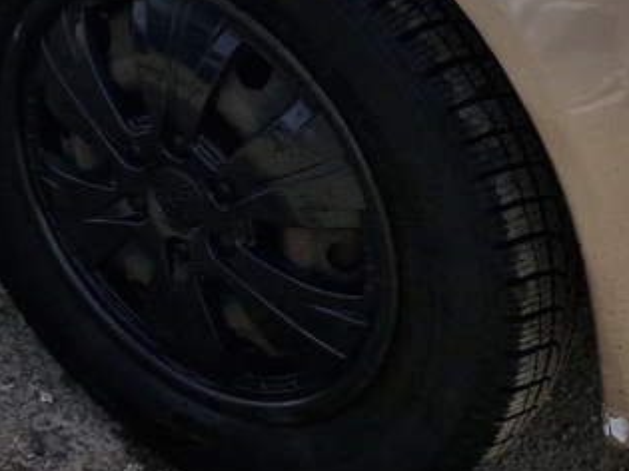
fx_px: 2125
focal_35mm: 117
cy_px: -587
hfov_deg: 16.5
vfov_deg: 11.0
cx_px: -4
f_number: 1.8
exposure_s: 1/1692
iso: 50
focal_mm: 5.54
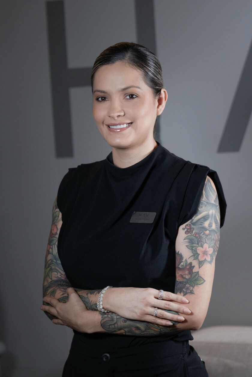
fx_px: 1150
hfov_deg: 12.5
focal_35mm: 110
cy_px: 188
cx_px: 126
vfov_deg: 18.7
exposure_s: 1/100
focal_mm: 73
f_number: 2.8
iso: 800
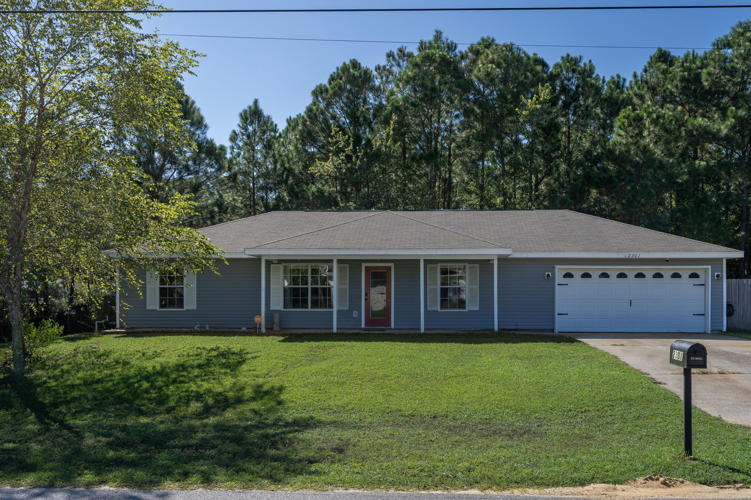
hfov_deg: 61.1
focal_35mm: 30
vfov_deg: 43.0
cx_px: 376
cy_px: 250
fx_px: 636
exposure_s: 1/250
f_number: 7.1
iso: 100
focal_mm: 30.5
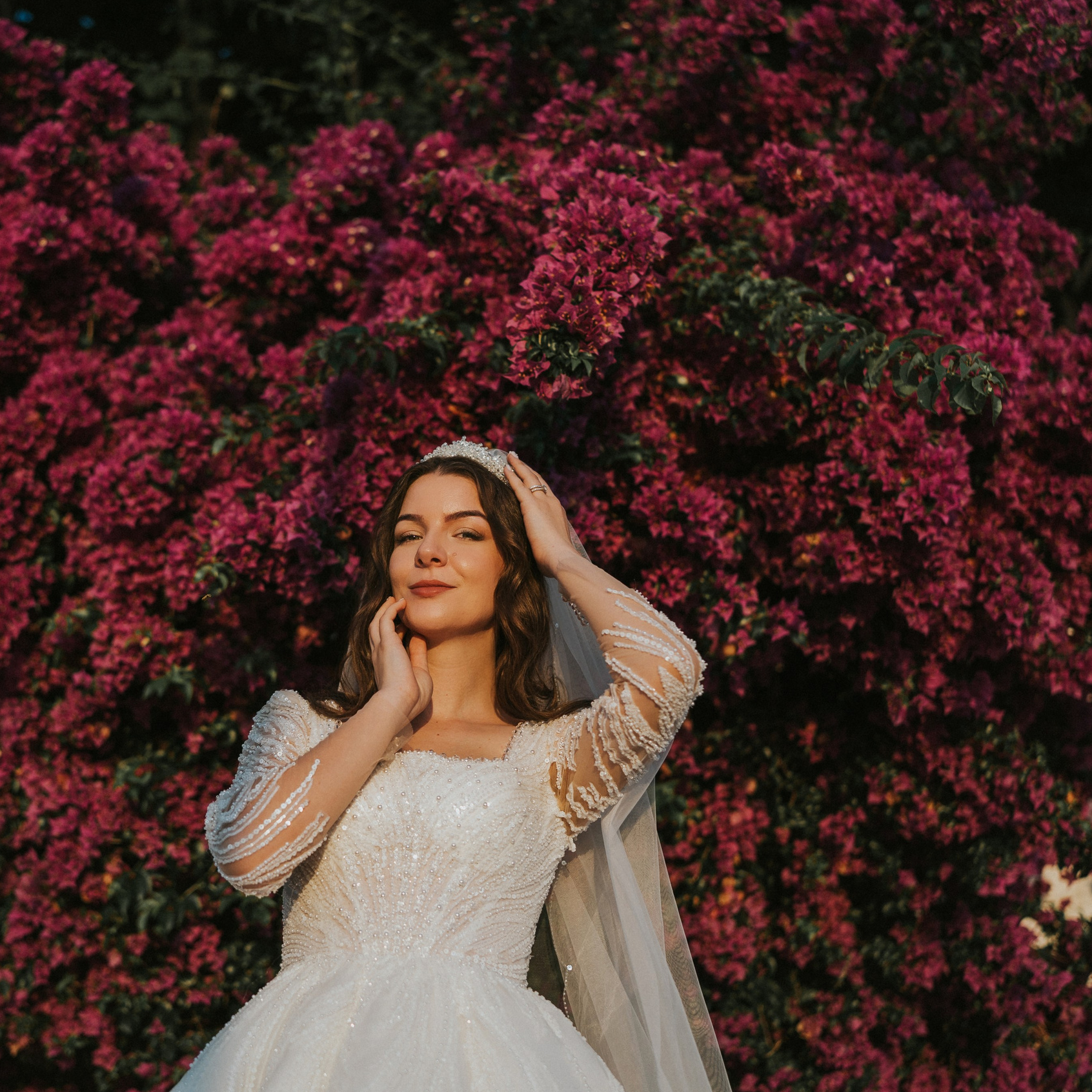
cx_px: 447
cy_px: 543
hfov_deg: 37.4
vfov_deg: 37.6
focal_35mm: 45
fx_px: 1606
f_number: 1.8
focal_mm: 35
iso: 100
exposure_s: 1/3200
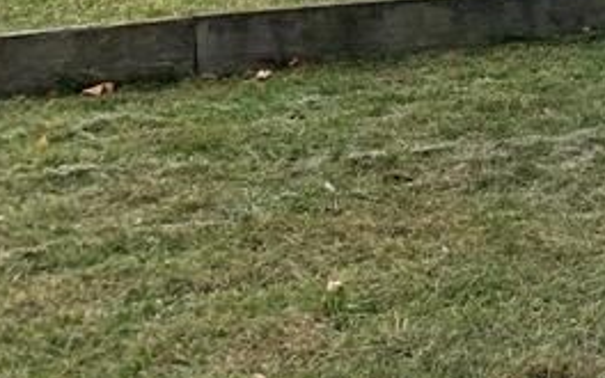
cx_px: 926
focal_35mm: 107
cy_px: -470
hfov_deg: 17.4
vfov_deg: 10.8
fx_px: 1764
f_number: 1.8
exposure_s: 1/1266
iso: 25
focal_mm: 4.25
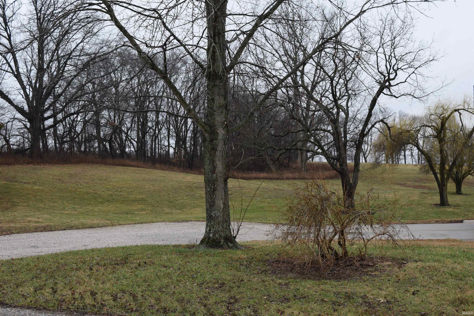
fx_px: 592
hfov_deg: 43.6
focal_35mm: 45
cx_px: 237
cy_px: 158
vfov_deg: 29.9
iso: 360
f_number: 8
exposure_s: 1/250
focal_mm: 30
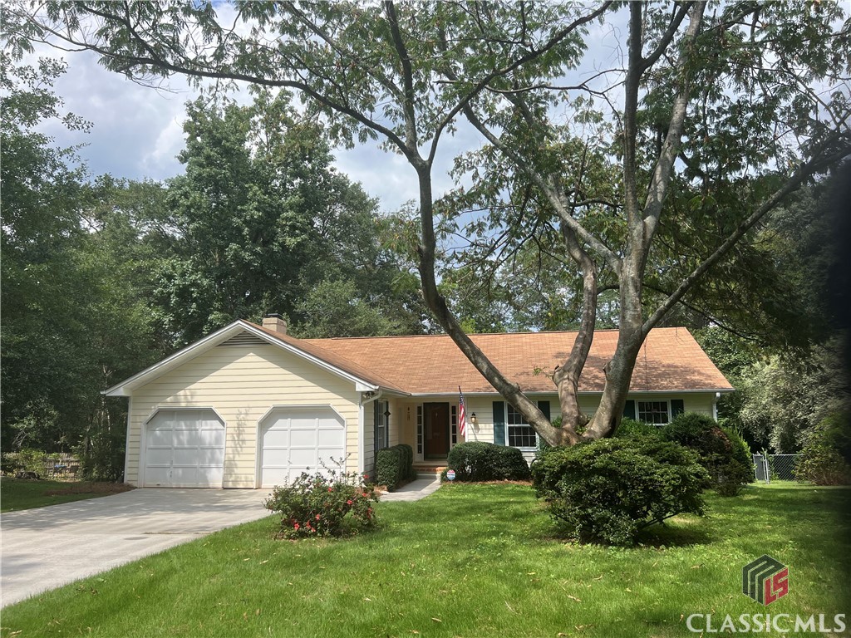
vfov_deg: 53.1
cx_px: 426
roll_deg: +1.0
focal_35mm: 26
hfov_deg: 67.3
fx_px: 639
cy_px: 319
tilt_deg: +8.3
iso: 50
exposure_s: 1/2299
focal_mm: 5.7
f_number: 1.5
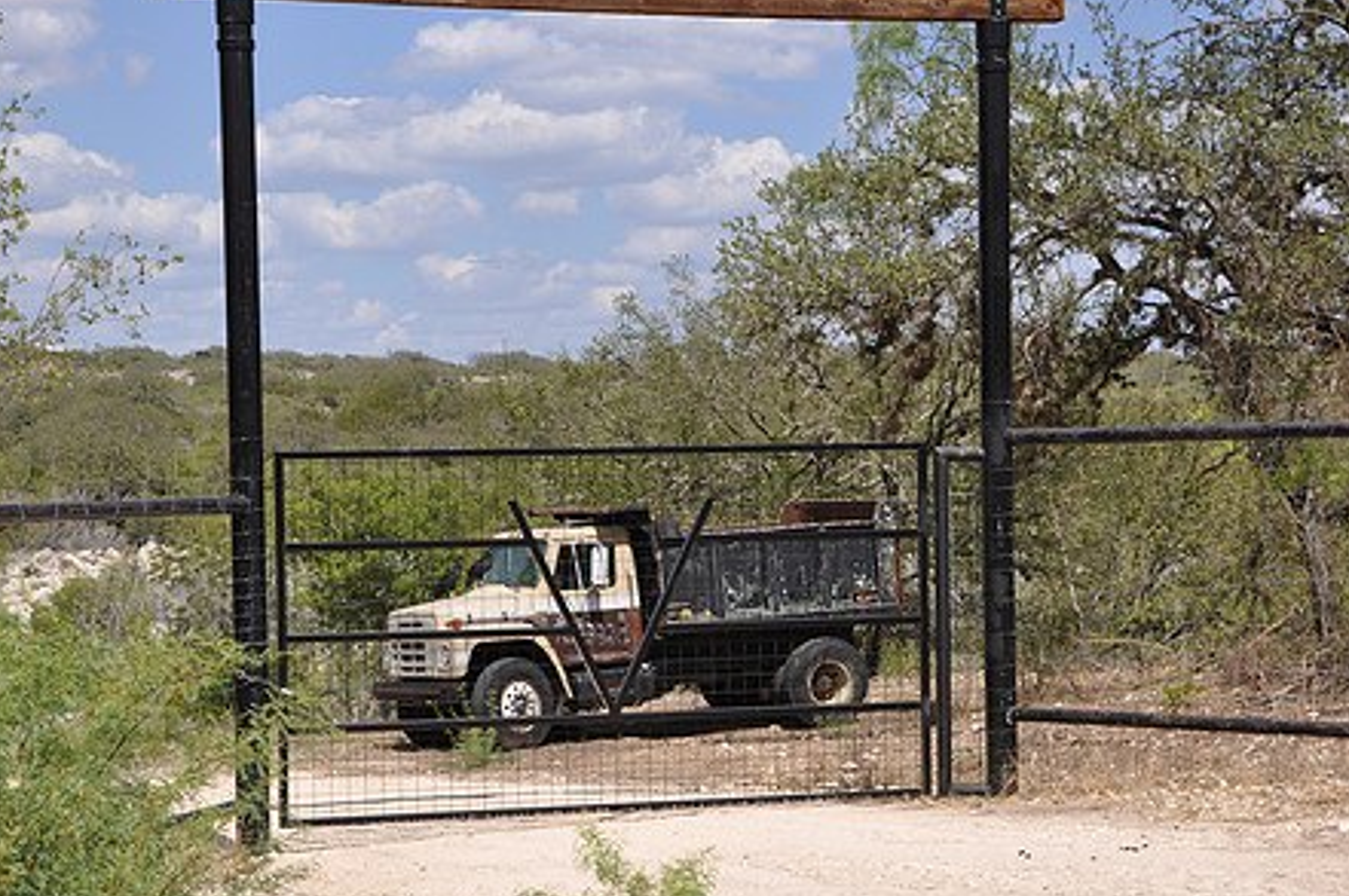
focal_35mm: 75
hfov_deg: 27.0
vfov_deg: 18.1
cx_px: 630
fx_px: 2807
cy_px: 494
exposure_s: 1/250
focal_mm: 38
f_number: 8
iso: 200
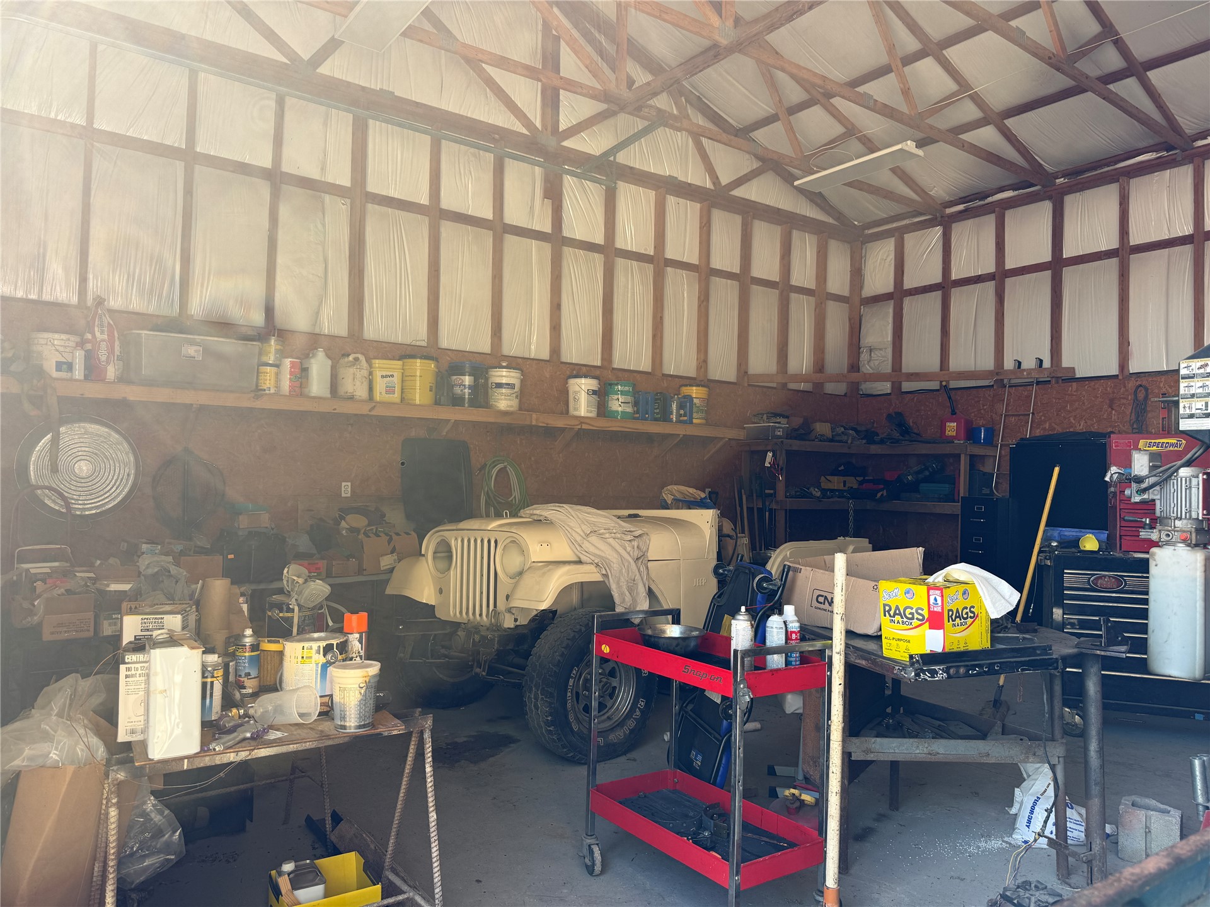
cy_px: 454
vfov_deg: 56.8
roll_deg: -1.0
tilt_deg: +2.0
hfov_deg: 71.6
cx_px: 605
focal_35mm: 24
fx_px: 839
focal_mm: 6.76
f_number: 1.78
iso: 50
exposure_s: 1/133
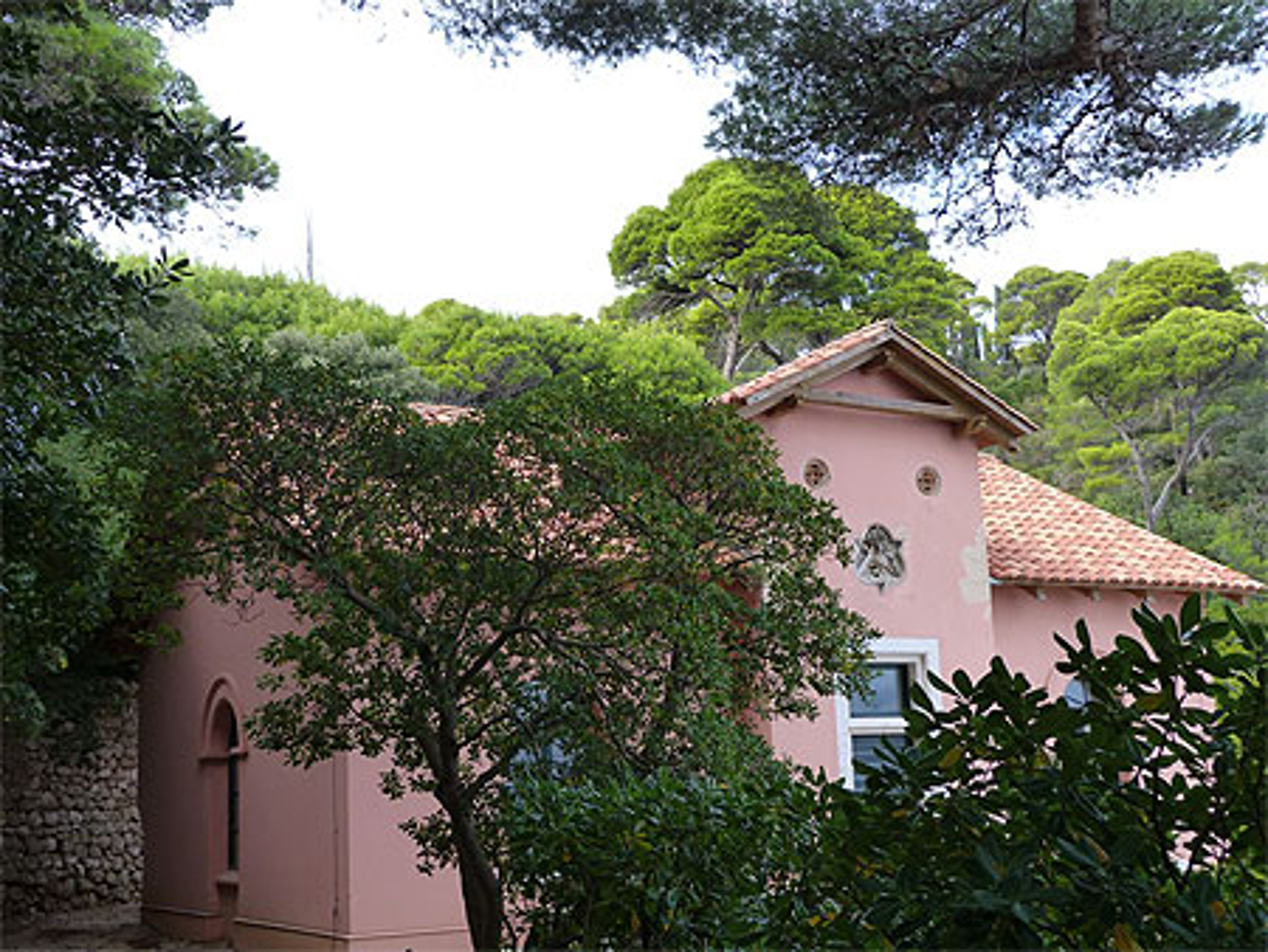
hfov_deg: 43.8
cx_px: 634
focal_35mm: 43
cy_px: 476
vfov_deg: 33.6
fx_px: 1576
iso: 125
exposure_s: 1/100
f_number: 3.2
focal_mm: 7.8
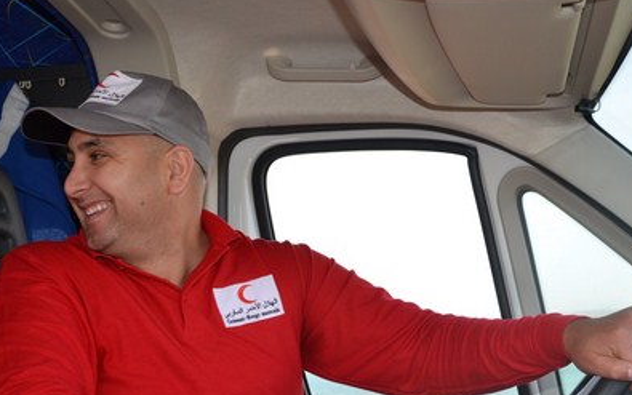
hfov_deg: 33.1
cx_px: 322
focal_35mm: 62
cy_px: 269
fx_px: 1065
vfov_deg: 20.9
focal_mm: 25
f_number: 4
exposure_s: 1/250
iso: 200
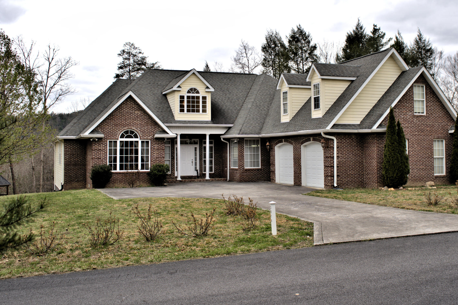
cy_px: 125
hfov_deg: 48.3
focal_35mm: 40
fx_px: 509
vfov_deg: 33.3
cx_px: 263
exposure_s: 1/160
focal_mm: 30
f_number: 4.5
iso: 100
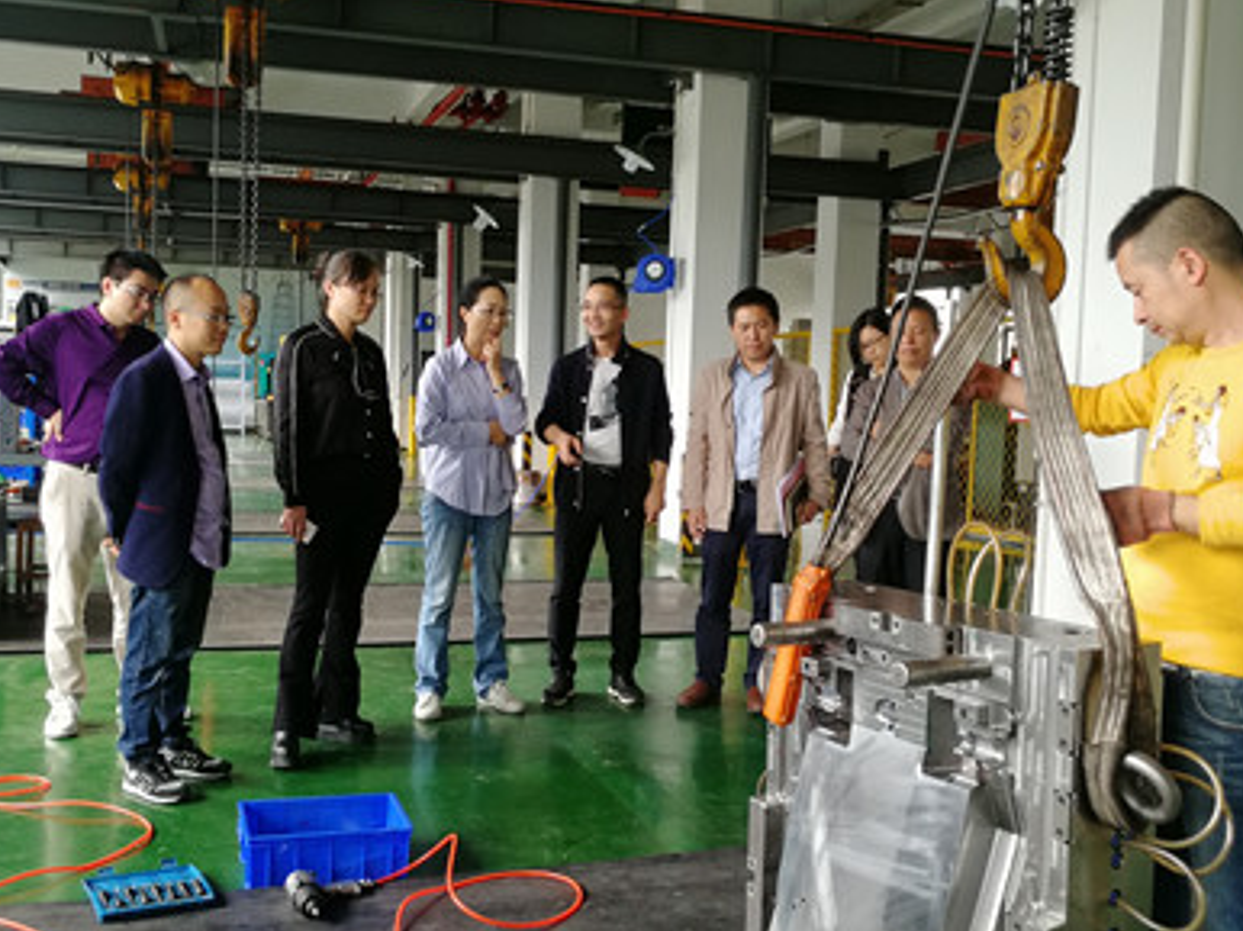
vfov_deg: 38.6
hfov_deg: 50.2
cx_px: 599
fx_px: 1328
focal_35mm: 37
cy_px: 472
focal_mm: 3.95
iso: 160
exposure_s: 1/33.3
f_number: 2.2
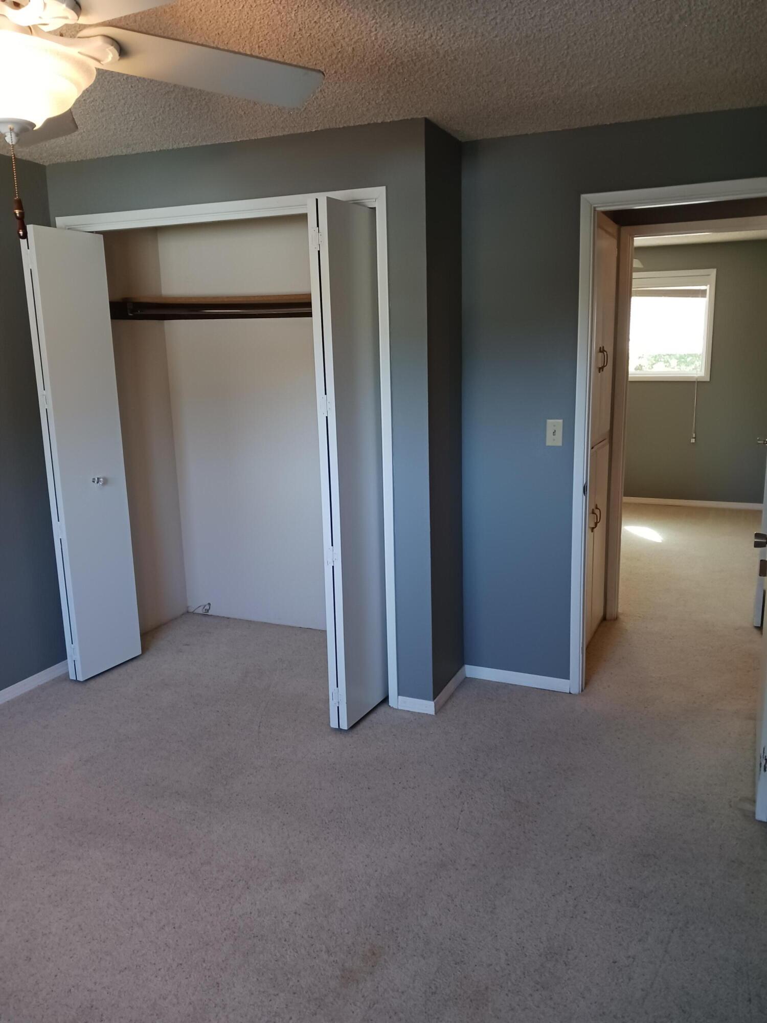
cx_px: 384
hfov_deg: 51.4
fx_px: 798
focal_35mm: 27
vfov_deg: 65.3
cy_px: 512
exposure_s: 1/30
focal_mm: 4
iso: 250
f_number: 1.8
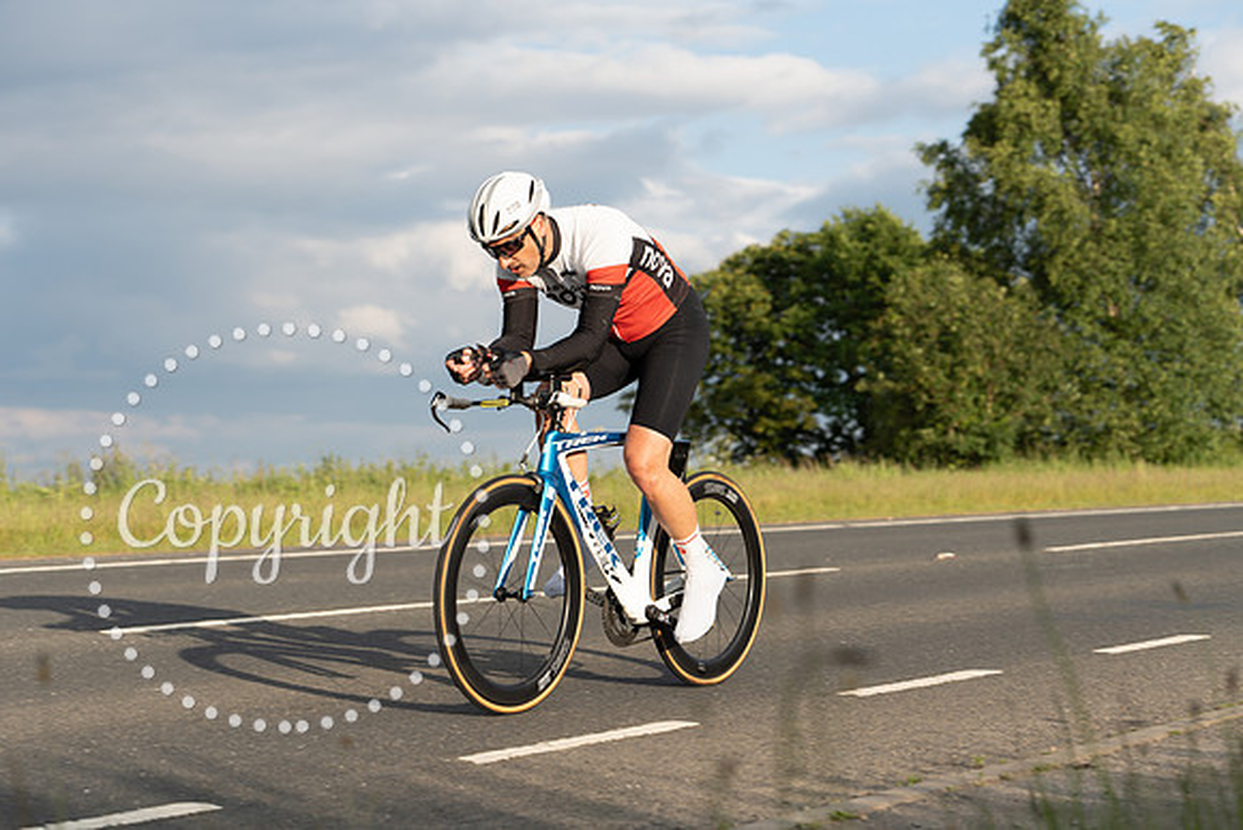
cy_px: 415
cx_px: 622
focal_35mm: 74
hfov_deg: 27.3
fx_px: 2556
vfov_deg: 18.4
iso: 125
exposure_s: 1/500
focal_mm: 74
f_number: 4
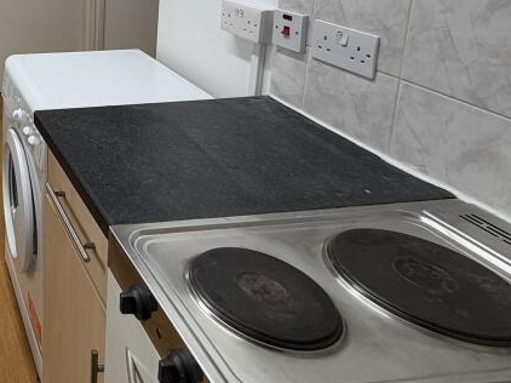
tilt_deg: -10.7
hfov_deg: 41.6
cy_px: -11
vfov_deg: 36.9
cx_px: -64
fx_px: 502
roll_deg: +2.2
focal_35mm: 34
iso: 80
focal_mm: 2.22
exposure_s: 1/100
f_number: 2.2
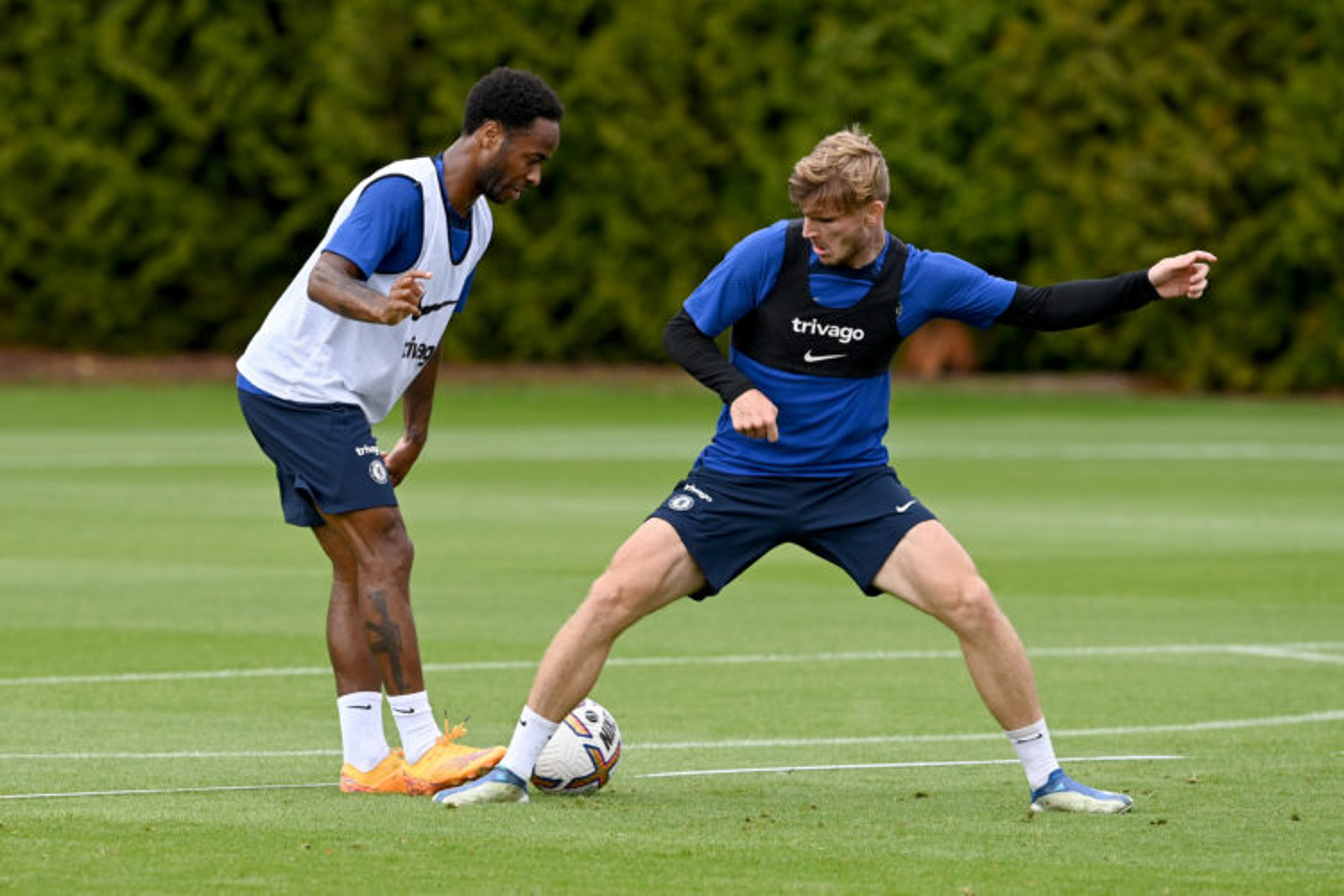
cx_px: 672
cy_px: 448
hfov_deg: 5.2
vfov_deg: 3.4
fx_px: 14932
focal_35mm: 400
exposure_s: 1/2000
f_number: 5.6
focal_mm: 400
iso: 800
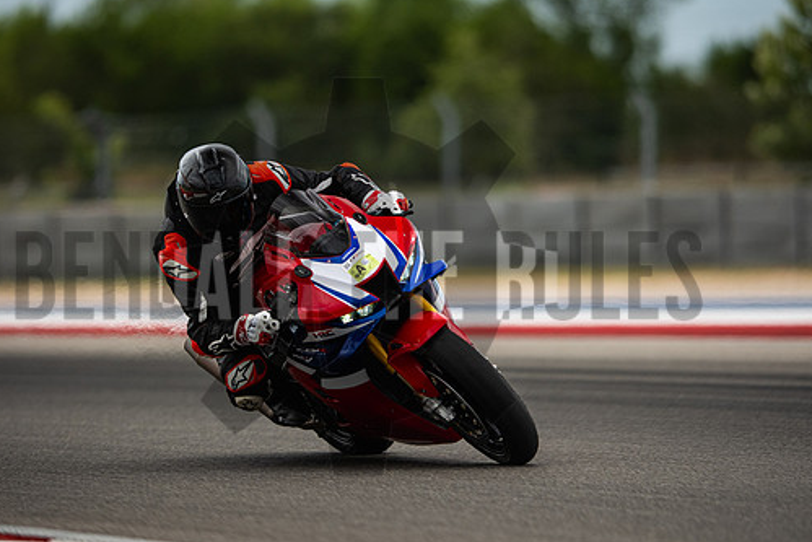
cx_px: 358
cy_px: 278
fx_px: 7874
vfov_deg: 3.9
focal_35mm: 349
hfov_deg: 5.9
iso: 320
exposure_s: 1/5000
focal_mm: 200
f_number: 2
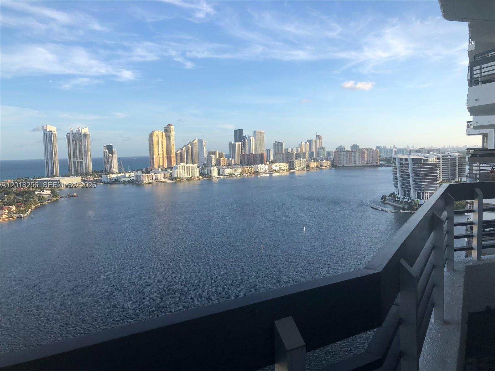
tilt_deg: -6.2
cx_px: 248
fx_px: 400
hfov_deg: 63.4
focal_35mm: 28
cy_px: 186
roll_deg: +1.5
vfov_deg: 49.7
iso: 20
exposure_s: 1/1245
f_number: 1.8
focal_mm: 3.99
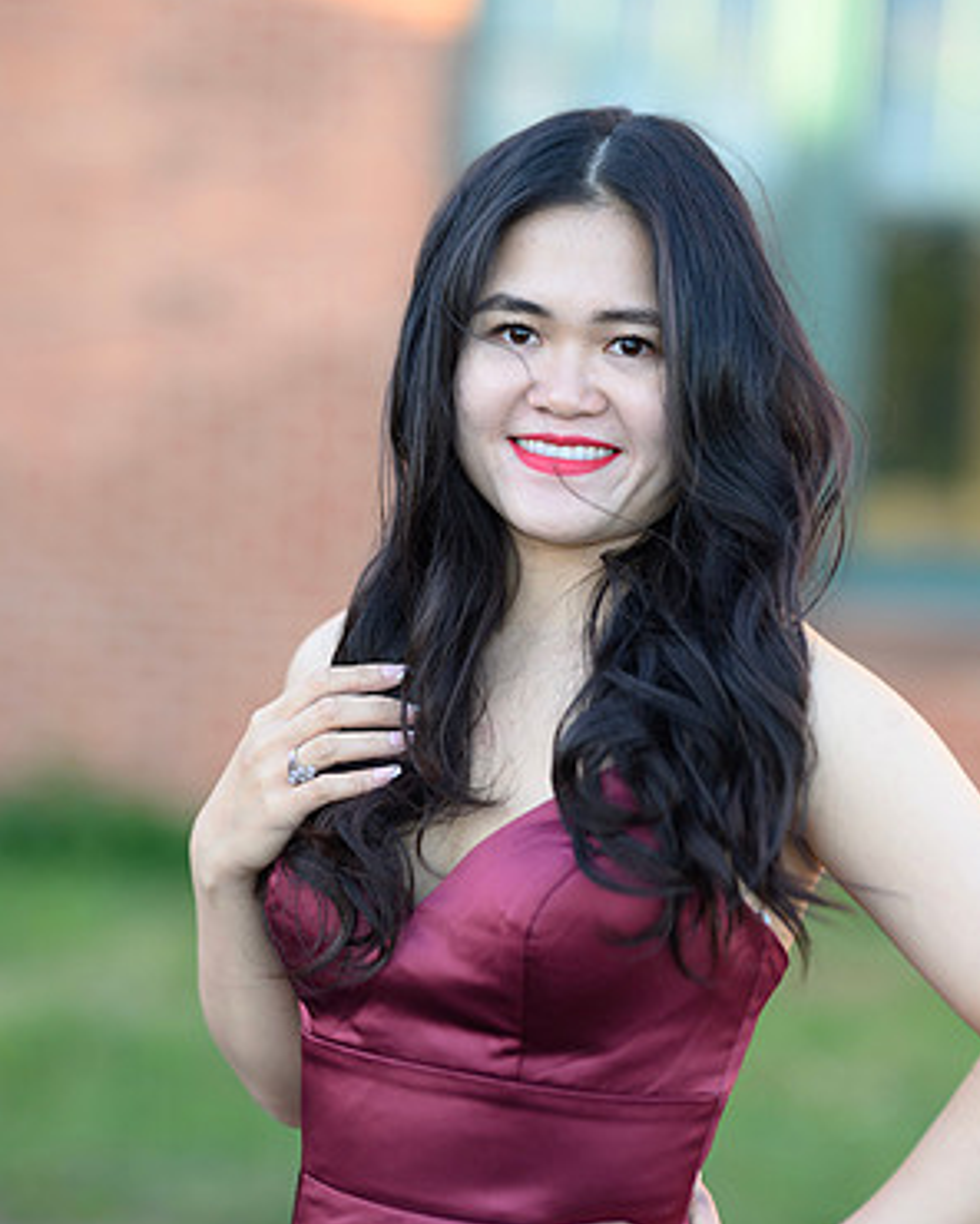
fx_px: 3517
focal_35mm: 97
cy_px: 701
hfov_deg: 15.9
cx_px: 493
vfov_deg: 19.7
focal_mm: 85
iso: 400
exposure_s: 1/1250
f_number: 1.8
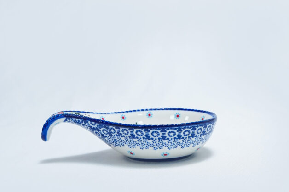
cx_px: 143
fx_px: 465
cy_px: 106
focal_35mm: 58
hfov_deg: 34.5
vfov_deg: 23.3
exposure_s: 1/160
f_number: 9
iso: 2500
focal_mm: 35
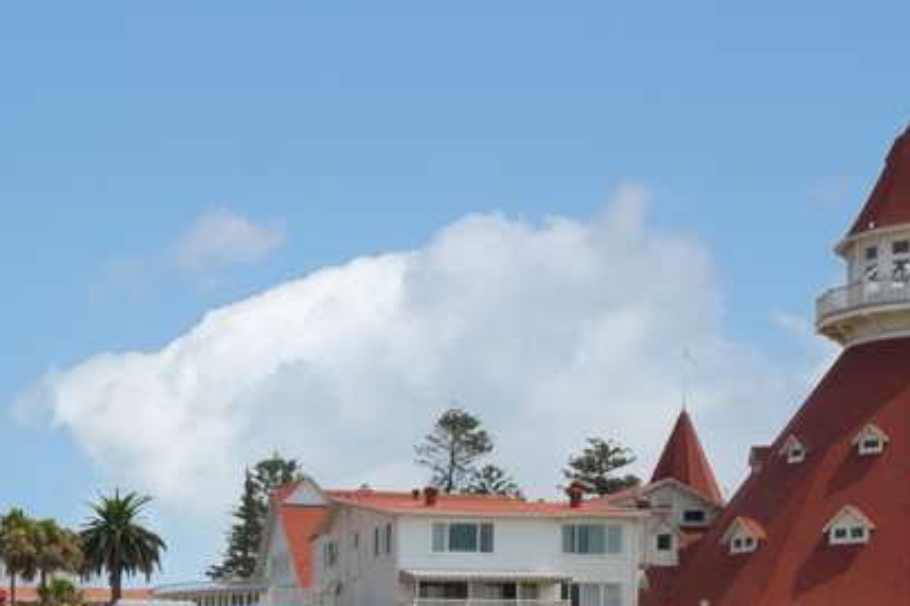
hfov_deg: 22.7
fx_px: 2047
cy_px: 811
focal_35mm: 81
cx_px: -237
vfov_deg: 15.9
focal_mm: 8.38
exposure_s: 1/3200
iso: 100
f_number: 2.8
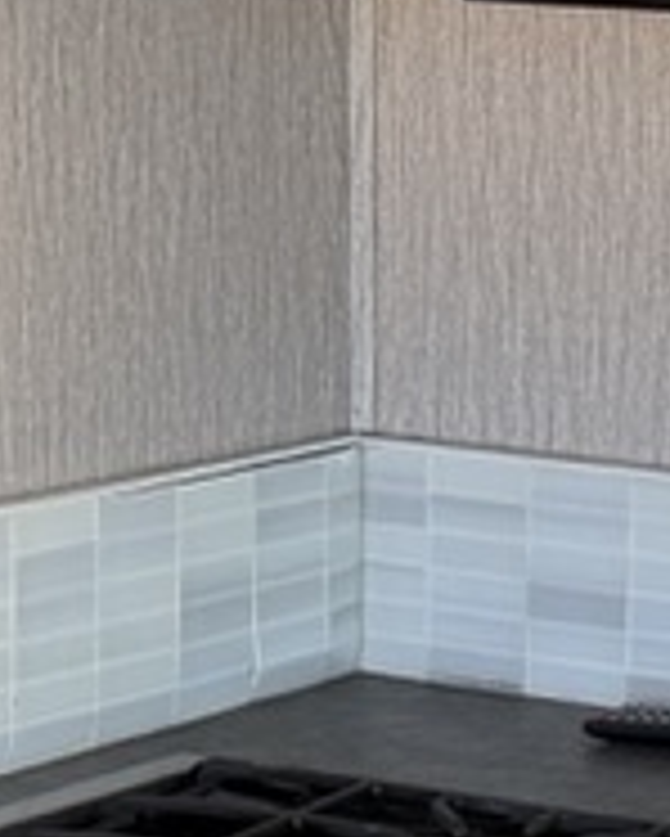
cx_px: 1070
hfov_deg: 9.3
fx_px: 3987
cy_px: 580
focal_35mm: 161
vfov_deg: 12.0
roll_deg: -1.8
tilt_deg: -13.9
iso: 160
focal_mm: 6.76
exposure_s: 1/192
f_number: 1.78
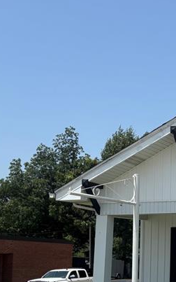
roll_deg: +0.3
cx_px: 293
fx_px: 537
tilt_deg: +4.7
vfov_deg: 28.8
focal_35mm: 70
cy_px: 222
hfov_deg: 16.3
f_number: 1.6
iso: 50
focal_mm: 5.96
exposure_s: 1/3534
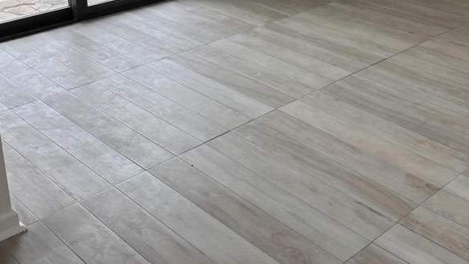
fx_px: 647
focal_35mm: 52
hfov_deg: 39.7
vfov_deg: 22.4
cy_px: 19
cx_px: 276
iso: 50
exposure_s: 1/565
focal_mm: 5.96
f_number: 1.6
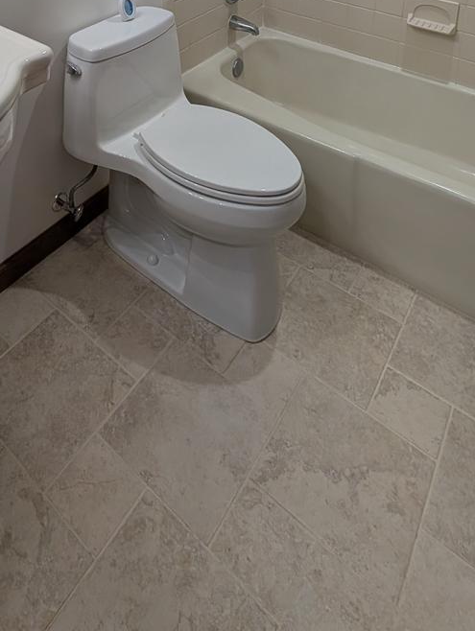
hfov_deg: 48.5
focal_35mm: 28
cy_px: -90
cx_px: 140
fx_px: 511
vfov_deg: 44.7
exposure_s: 1/164
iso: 47
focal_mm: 2.02
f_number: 1.7
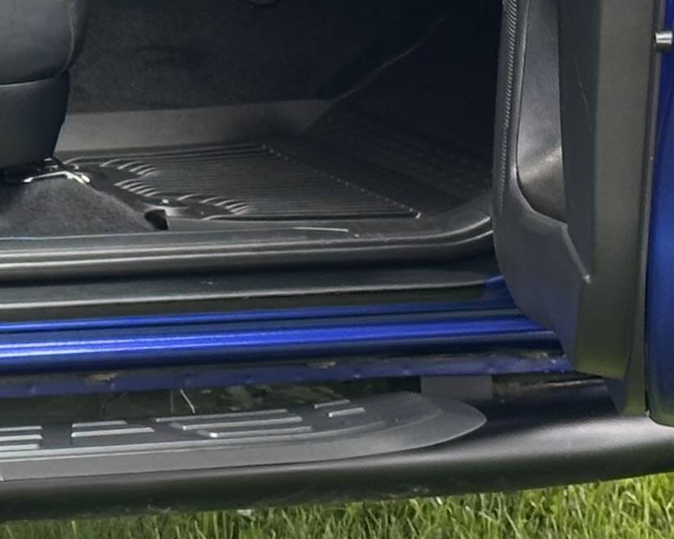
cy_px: -168
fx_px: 4607
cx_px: -371
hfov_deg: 8.2
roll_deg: +0.3
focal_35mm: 231
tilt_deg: -2.0
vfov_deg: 6.6
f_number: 1.78
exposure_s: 1/224
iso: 64
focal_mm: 6.86
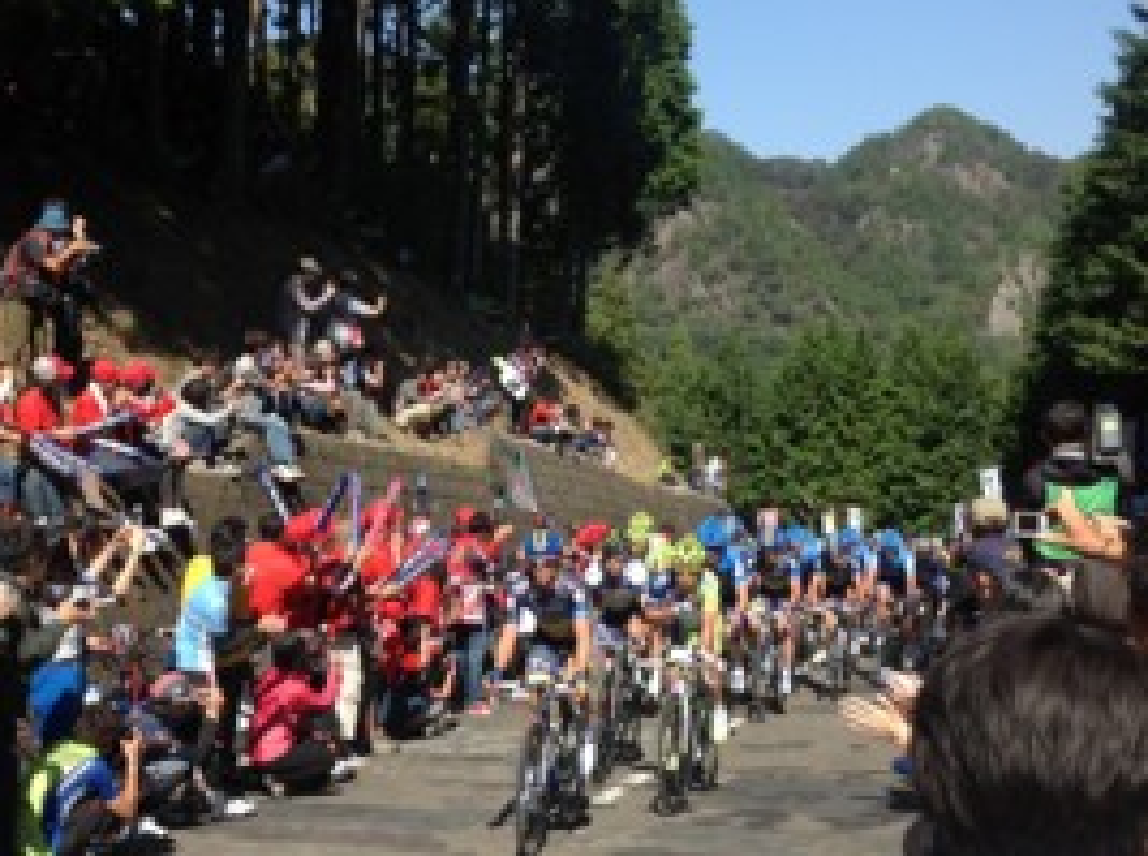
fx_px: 1952
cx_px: 469
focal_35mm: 59
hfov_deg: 32.7
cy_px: 619
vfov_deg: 24.5
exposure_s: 1/1314
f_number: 2.4
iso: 50
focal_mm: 4.28
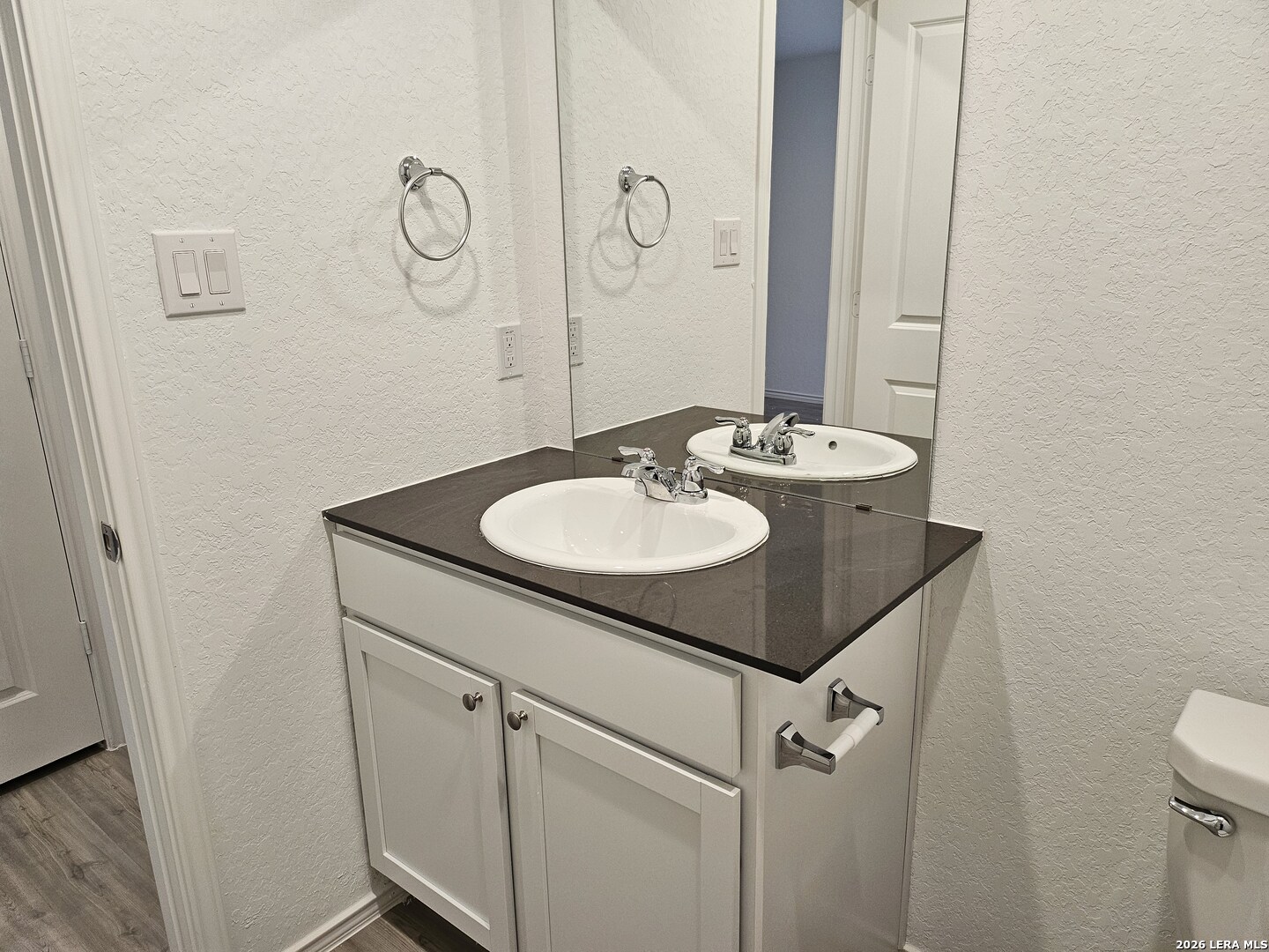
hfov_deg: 71.6
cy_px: 476
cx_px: 634
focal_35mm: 24
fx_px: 880
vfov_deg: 56.8
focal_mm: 5
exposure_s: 1/120
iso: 160
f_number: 1.8
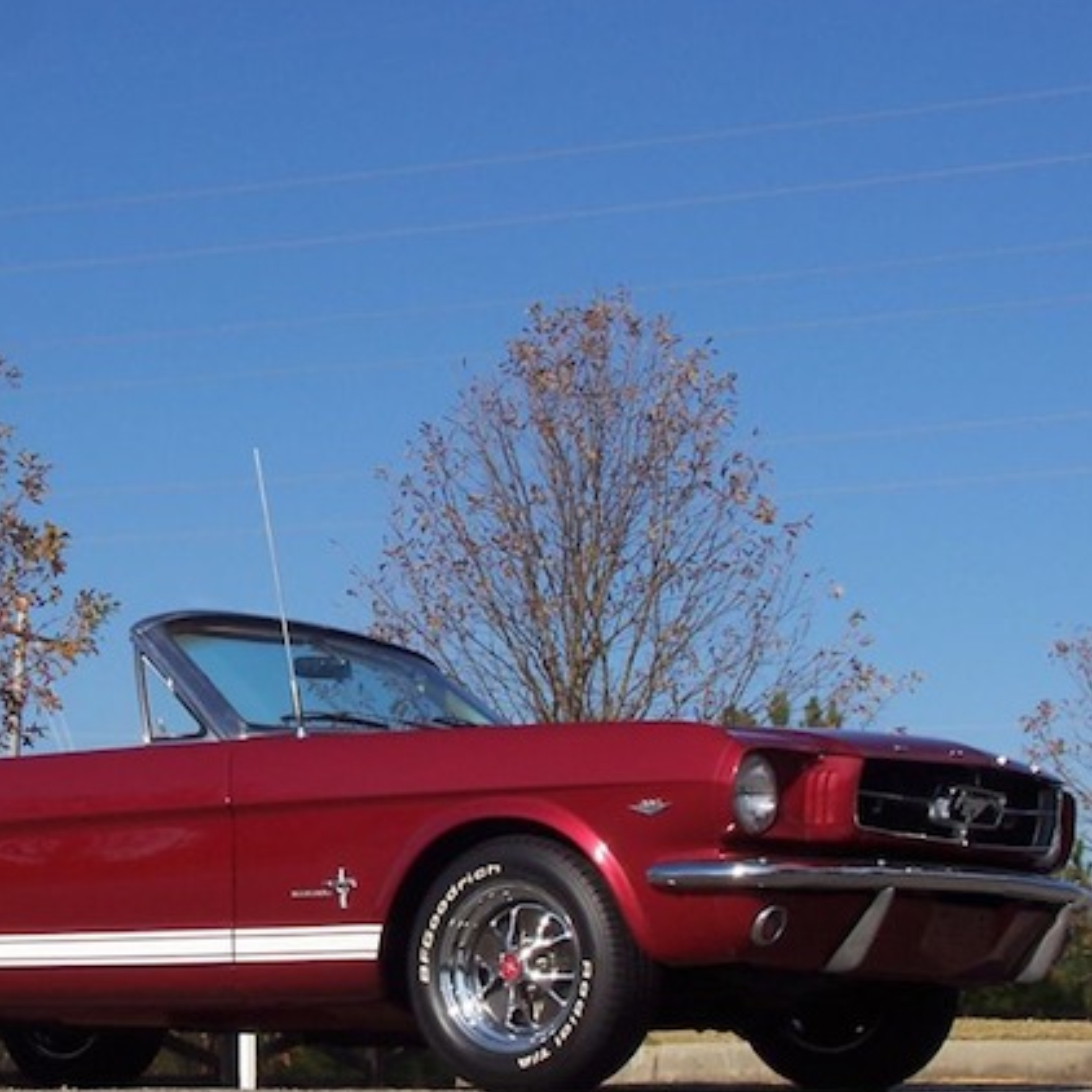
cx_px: 290
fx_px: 3355
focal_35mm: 94
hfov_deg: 18.4
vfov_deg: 18.5
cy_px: 574
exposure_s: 1/350
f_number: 6.7
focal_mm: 10.8
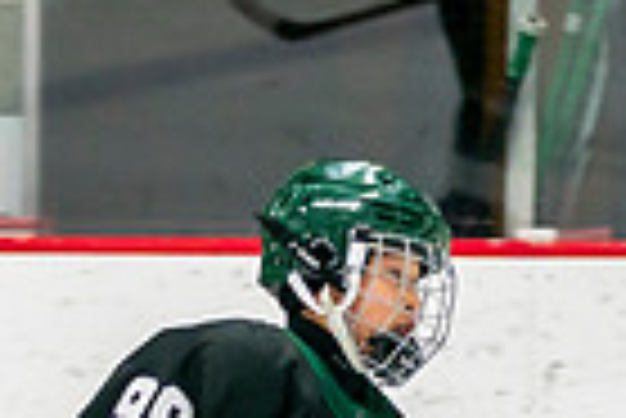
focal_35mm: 945
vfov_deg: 1.5
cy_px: 715
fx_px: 16449
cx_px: -303
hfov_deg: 2.2
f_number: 3.2
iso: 640
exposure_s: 1/640
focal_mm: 130
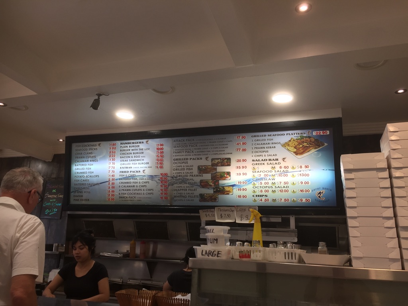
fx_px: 342
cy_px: 153
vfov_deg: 48.2
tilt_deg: +14.9
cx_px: 204
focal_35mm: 29
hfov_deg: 61.7
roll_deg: -2.2
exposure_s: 1/50
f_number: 2.2
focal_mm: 4.15
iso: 32
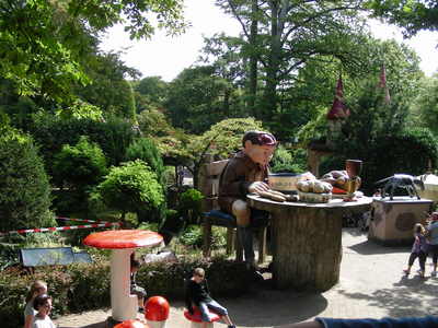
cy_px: 164
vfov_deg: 37.7
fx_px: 481
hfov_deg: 49.0
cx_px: 219
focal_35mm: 38
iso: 50
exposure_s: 1/141
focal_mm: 6.3
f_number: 4
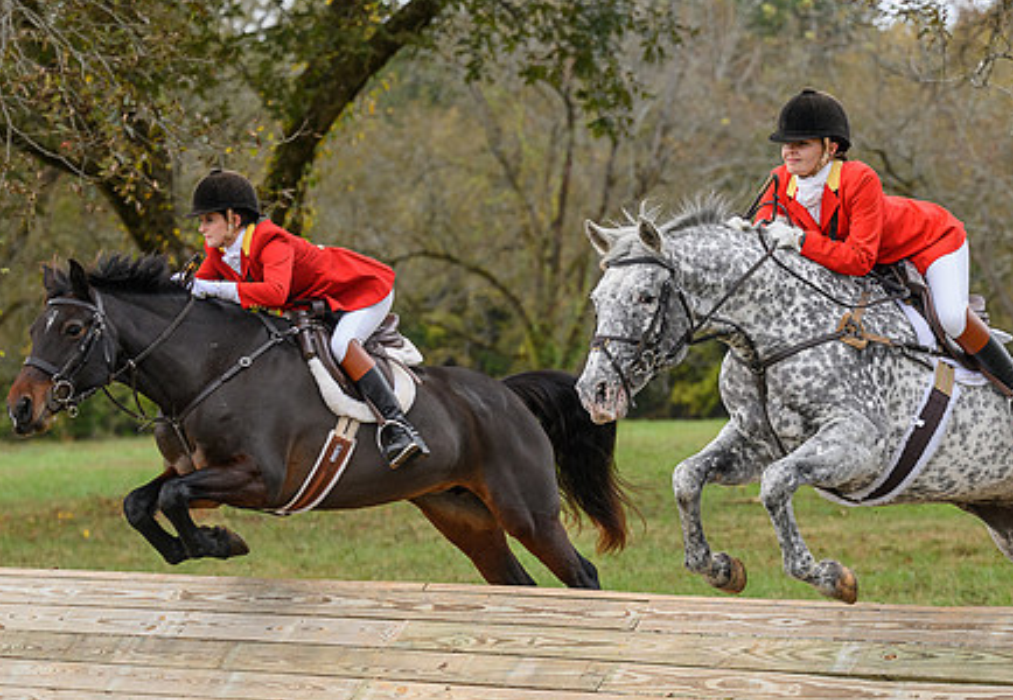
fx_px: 4411
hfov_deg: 13.0
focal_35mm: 155
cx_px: 792
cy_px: 551
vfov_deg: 9.1
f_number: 3.2
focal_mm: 83
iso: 640
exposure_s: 1/800
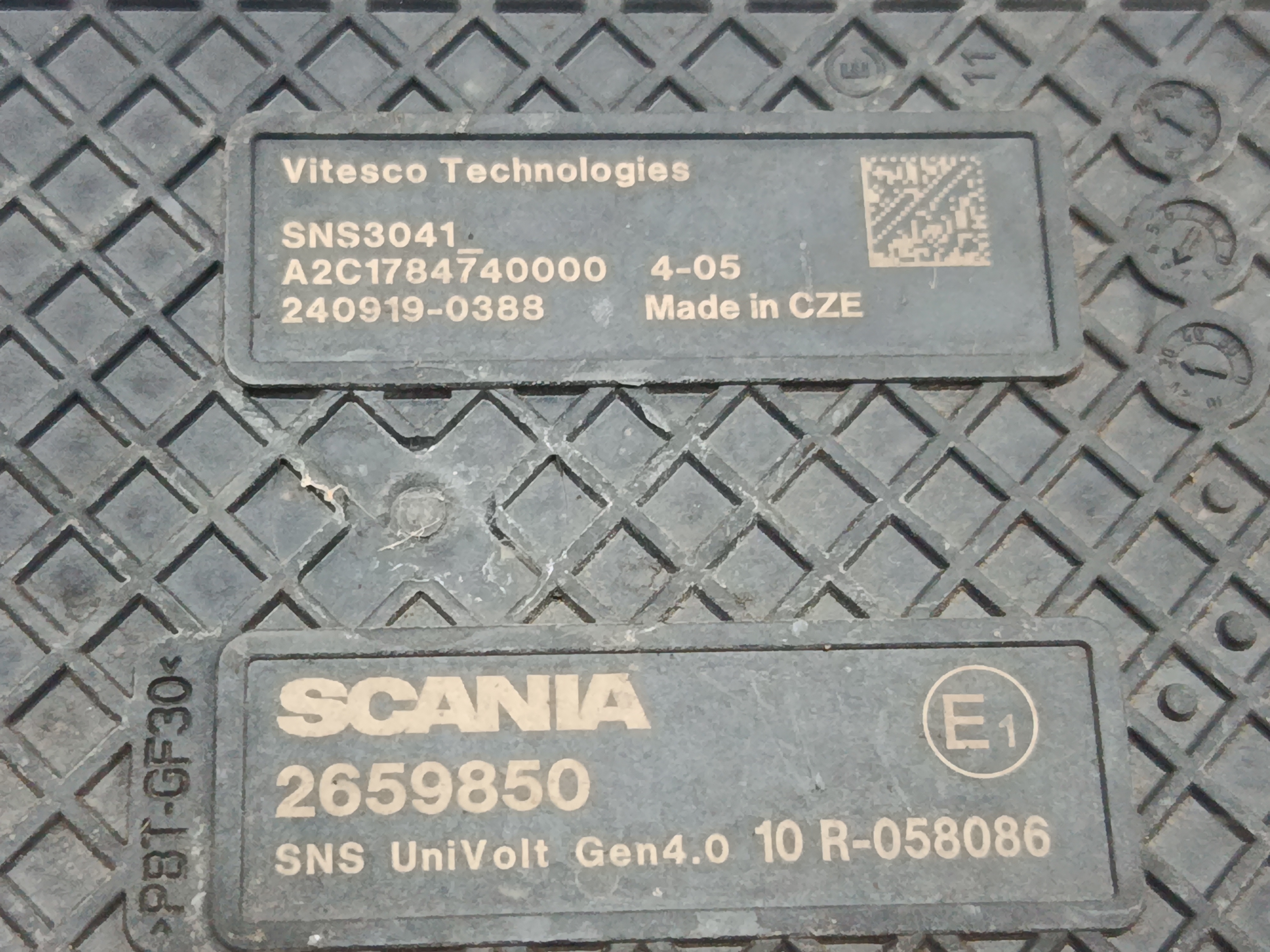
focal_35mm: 66
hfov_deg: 29.4
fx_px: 2421
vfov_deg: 22.3
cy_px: 476
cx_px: 635
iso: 1210
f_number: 1.7
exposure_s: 1/25
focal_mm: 5.24
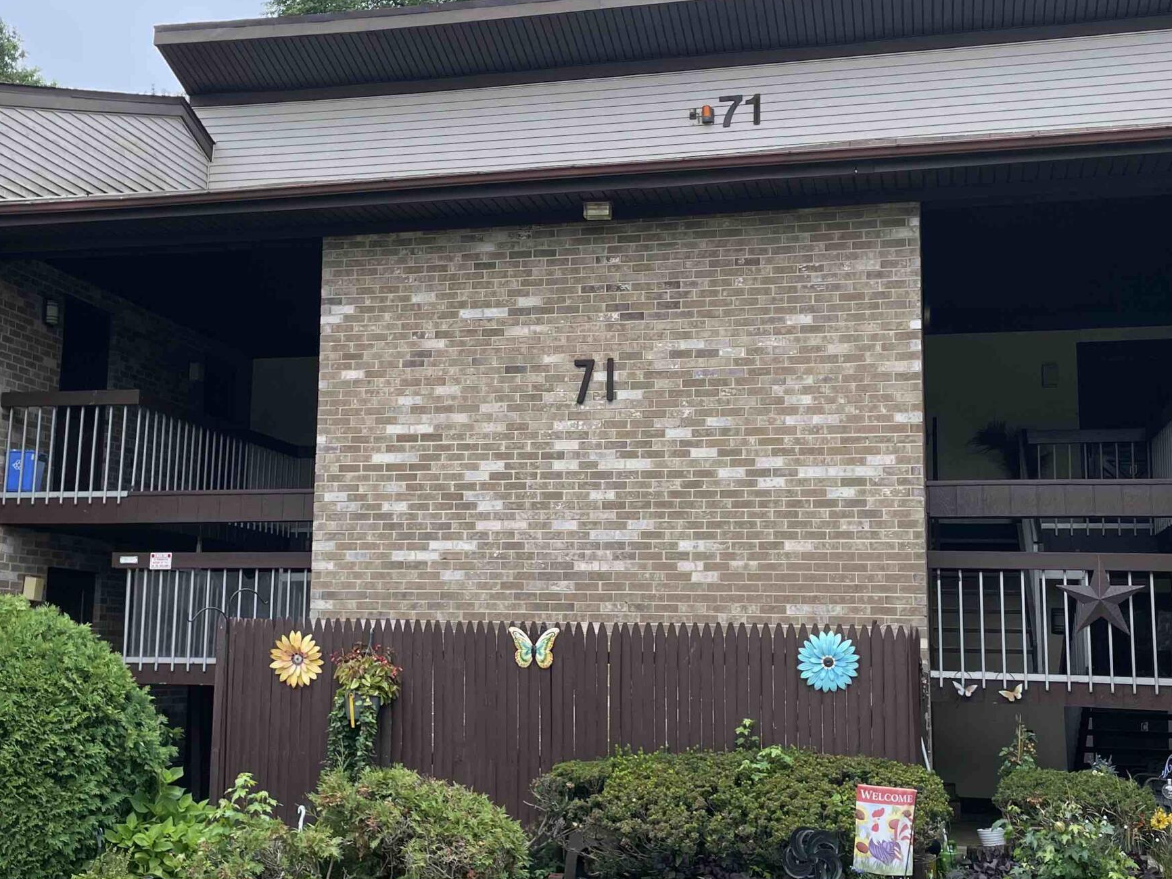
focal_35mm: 45
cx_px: 525
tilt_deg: +9.0
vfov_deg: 32.2
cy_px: 441
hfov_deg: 42.0
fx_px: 1524
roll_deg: -0.5
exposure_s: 1/389
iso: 32
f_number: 1.6
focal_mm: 4.2
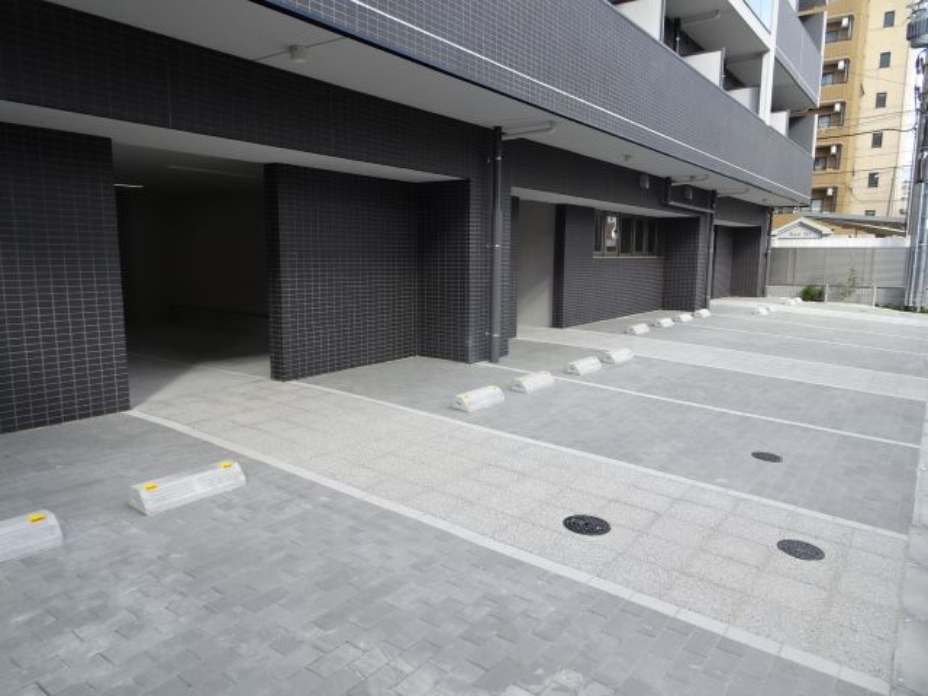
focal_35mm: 24
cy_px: 348
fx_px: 643
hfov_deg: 71.6
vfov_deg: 56.8
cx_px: 464
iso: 80
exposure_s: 1/320
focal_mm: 4.1
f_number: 3.5
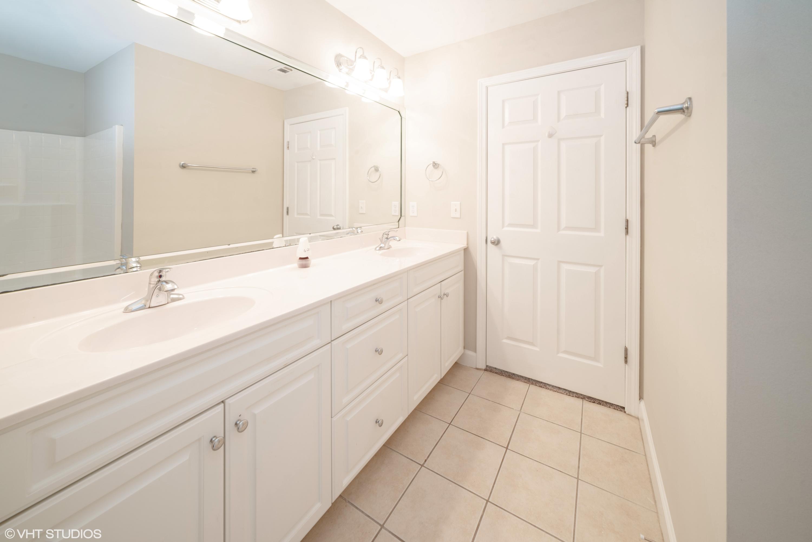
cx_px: 406
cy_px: 271
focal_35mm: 14
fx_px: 316
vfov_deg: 81.2
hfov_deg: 104.2
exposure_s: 1/1.25
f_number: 8
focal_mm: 14
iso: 100
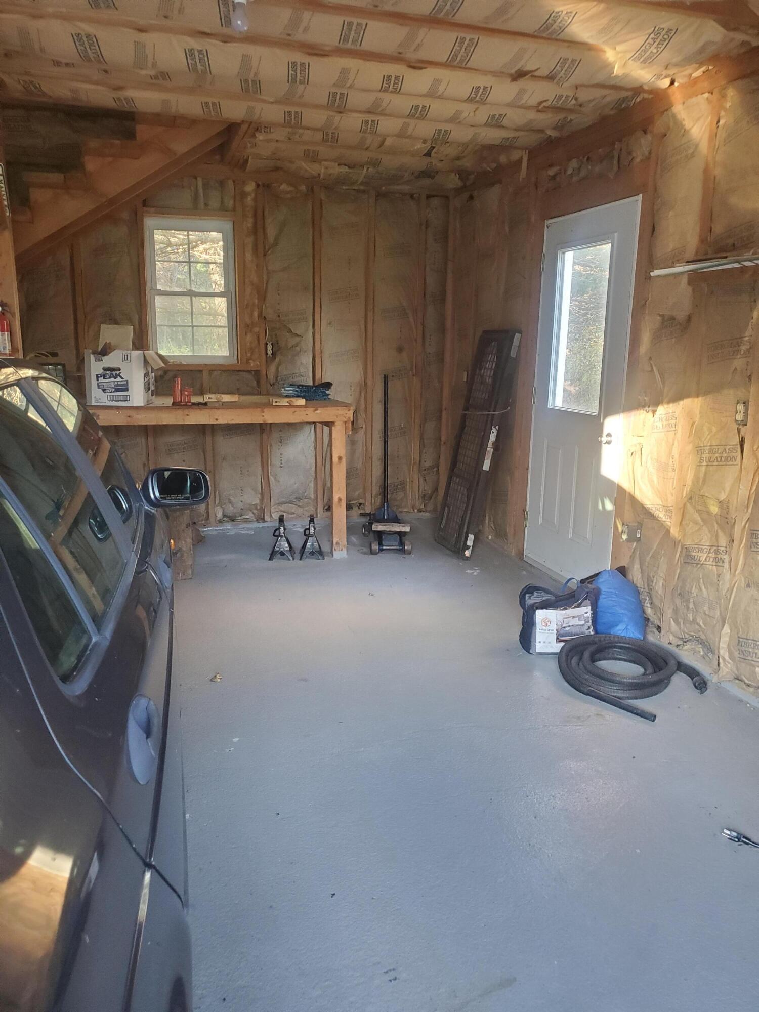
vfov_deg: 67.3
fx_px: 760
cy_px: 506
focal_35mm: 26
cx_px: 380
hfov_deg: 53.1
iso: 320
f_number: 1.5
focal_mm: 4.3
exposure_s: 1/40
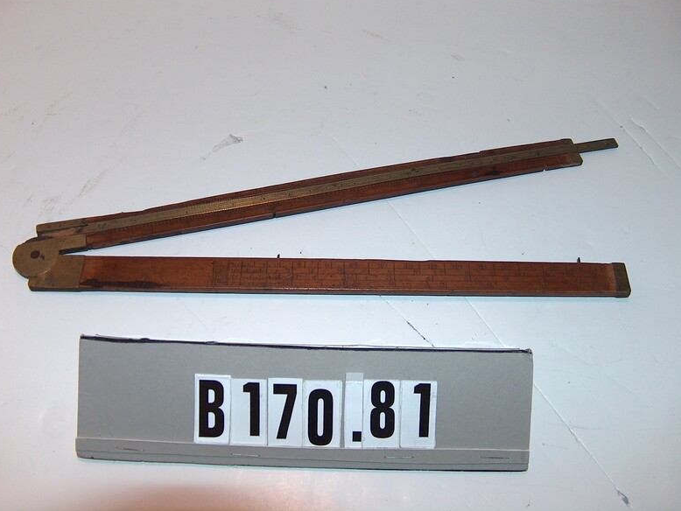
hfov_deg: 49.0
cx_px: 339
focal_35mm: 38
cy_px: 251
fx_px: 748
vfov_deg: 37.7
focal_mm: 7.6
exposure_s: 1/172
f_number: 2.8
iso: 100
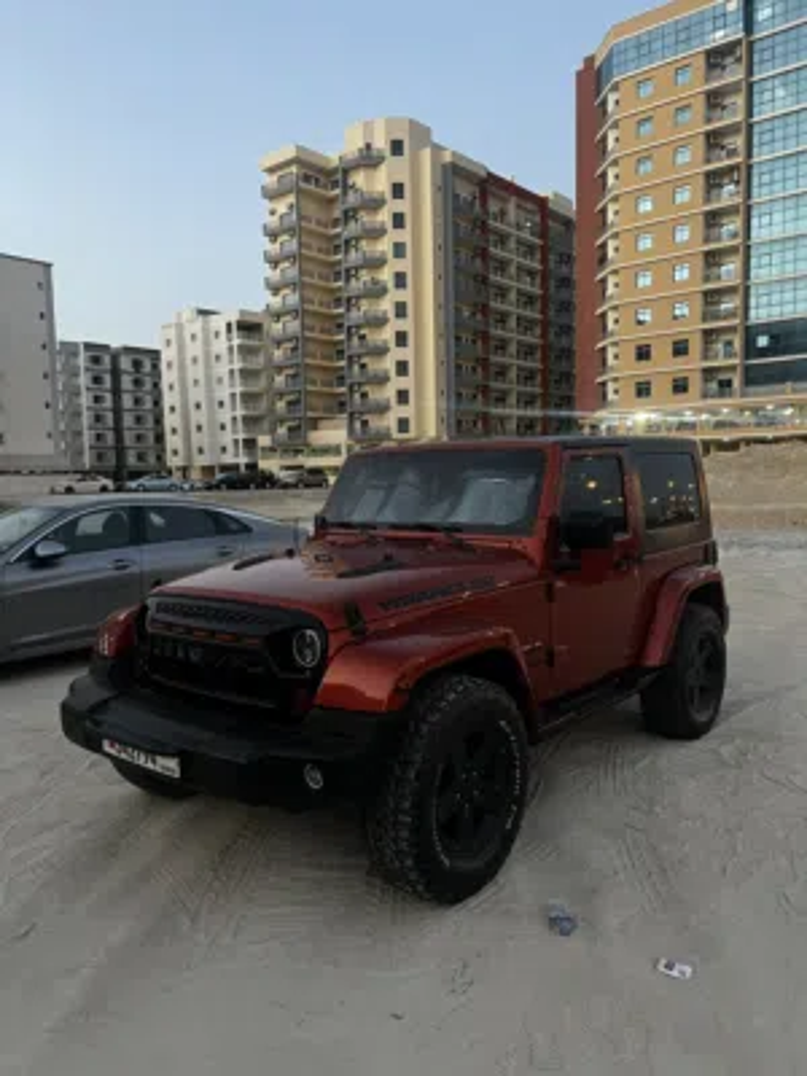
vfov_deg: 67.3
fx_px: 808
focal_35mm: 26
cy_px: 538
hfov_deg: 53.1
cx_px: 404
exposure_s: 1/50
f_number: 1.5
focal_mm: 5.7
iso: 400
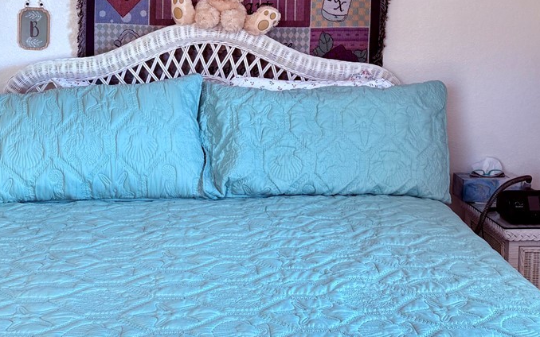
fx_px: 883
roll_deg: -0.3
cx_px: 200
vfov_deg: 21.4
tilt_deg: -6.4
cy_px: 78
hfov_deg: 33.8
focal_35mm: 60
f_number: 1.78
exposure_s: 1/60
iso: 125
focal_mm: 6.76
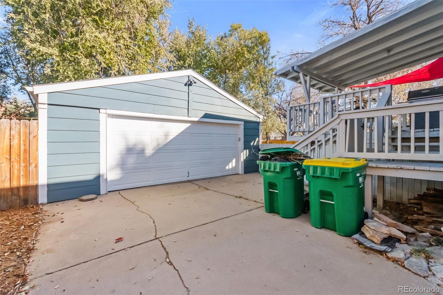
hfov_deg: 100.4
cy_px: 148
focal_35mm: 15
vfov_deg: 77.3
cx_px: 222
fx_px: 185
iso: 2000
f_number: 8
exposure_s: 1/2500
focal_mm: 10
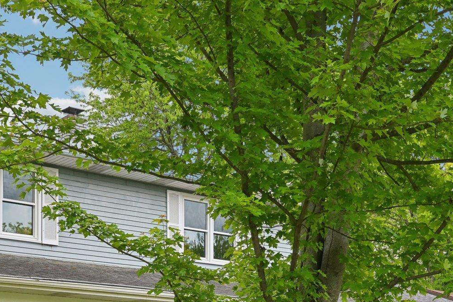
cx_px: 195
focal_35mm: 62
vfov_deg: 21.3
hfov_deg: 32.3
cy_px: 286
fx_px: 780
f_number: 8
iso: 400
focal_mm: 30
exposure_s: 1/400
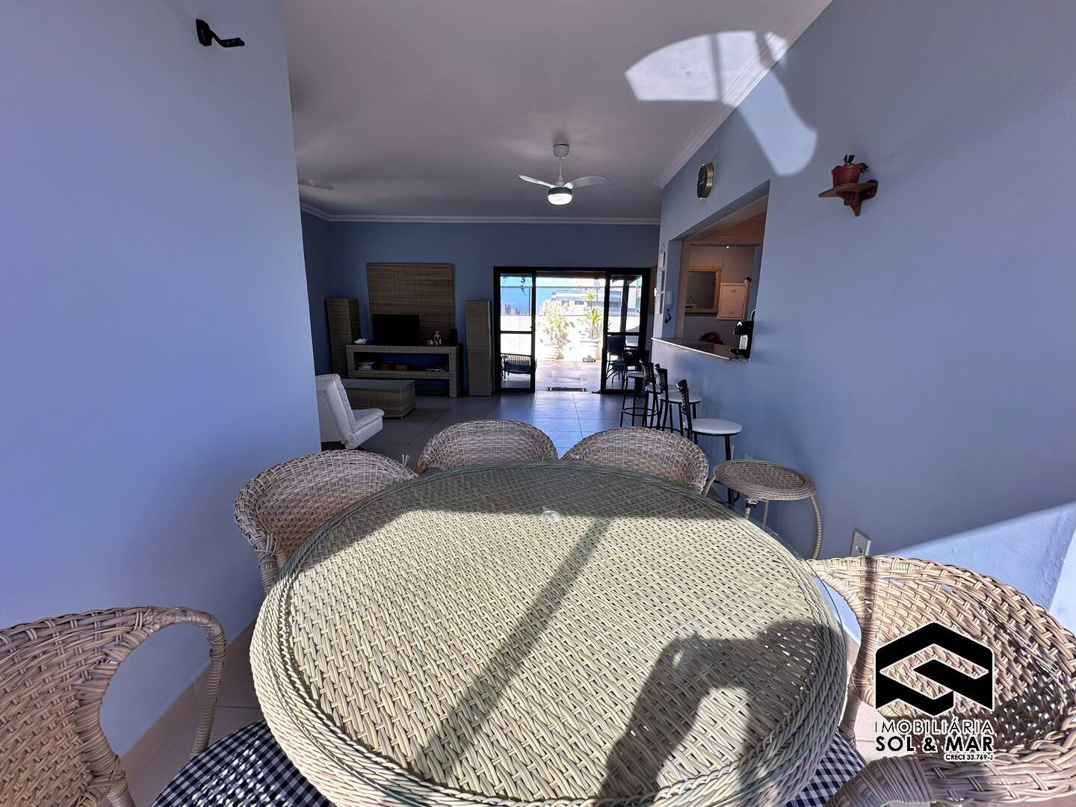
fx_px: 435
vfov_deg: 85.7
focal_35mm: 14
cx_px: 538
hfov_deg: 102.1
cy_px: 404
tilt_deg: -11.7
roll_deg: -1.4
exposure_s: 1/240
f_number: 2.2
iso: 40
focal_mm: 2.22
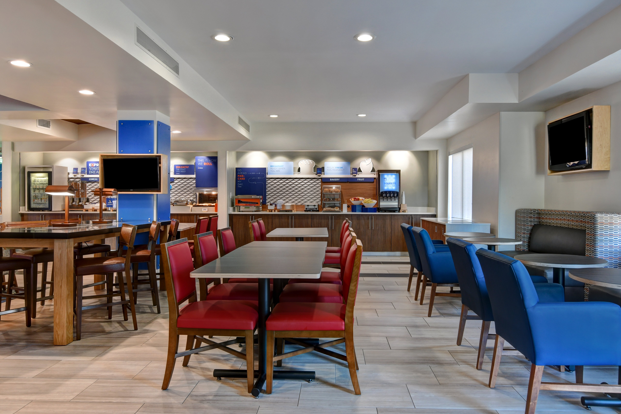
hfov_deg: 73.7
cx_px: 316
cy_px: 203
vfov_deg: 53.2
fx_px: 414
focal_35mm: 24
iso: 200
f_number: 7.1
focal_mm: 15
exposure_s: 1/10
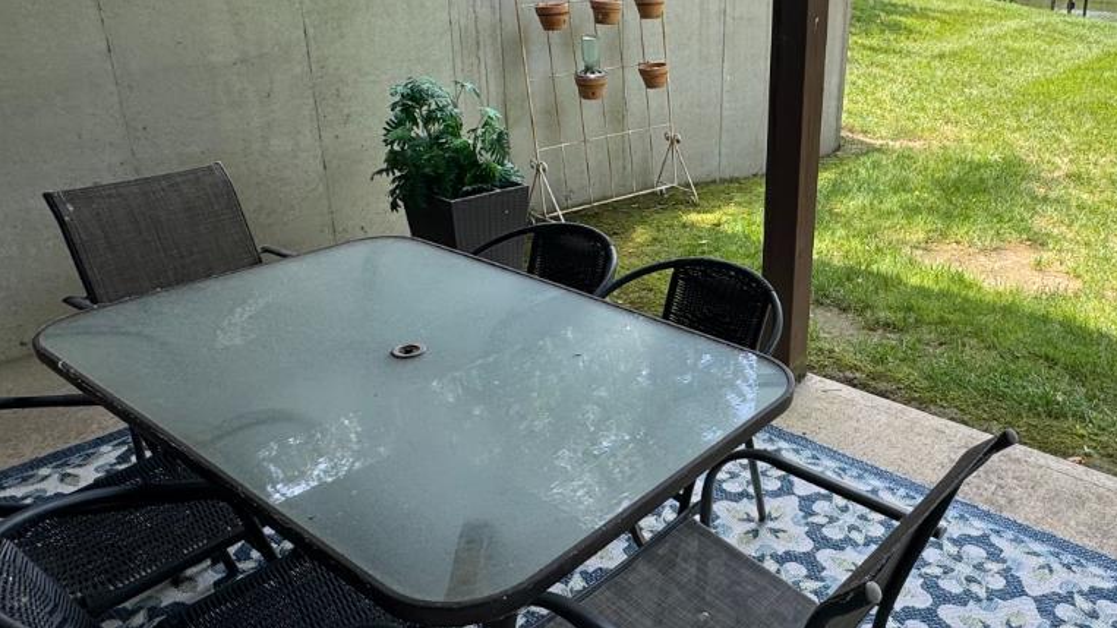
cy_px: 283
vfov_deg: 38.9
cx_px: 745
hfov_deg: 62.7
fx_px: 888
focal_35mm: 30
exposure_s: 1/236
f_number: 2.2
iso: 40
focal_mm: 2.22
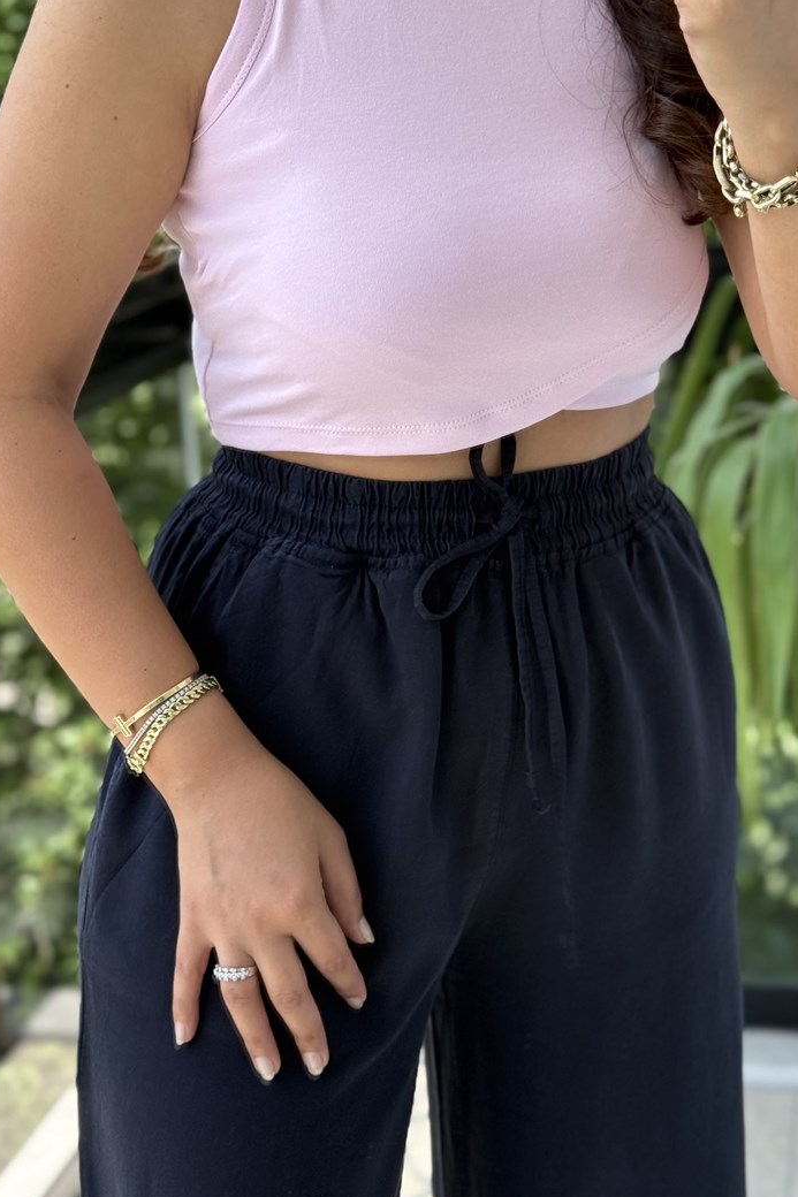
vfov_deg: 31.4
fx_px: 2129
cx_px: 529
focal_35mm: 64
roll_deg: +3.3
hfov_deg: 21.2
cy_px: 489
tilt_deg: -28.4
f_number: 1.78
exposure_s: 1/340
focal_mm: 6.76
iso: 100
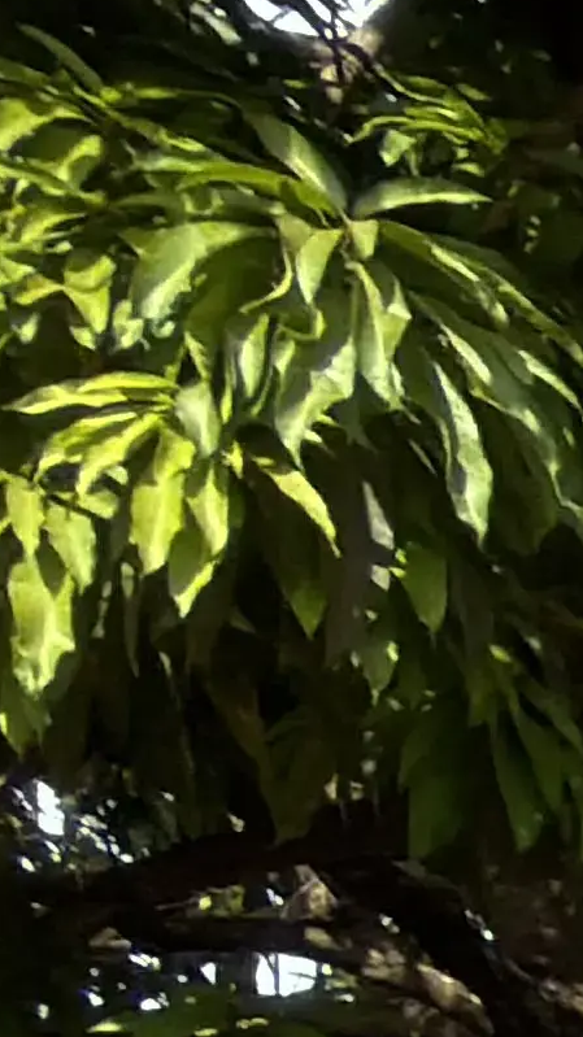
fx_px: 4235
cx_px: 3627
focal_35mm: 154
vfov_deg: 10.8
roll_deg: -0.3
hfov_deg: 4.9
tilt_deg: -2.2
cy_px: 2846
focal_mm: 2.22
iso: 20
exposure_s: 1/554
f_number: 2.2
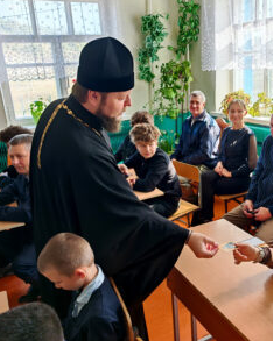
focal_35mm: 32
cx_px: 191
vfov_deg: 55.7
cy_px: 172
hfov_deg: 44.8
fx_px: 324
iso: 100
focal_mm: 6.83
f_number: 2
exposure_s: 1/200
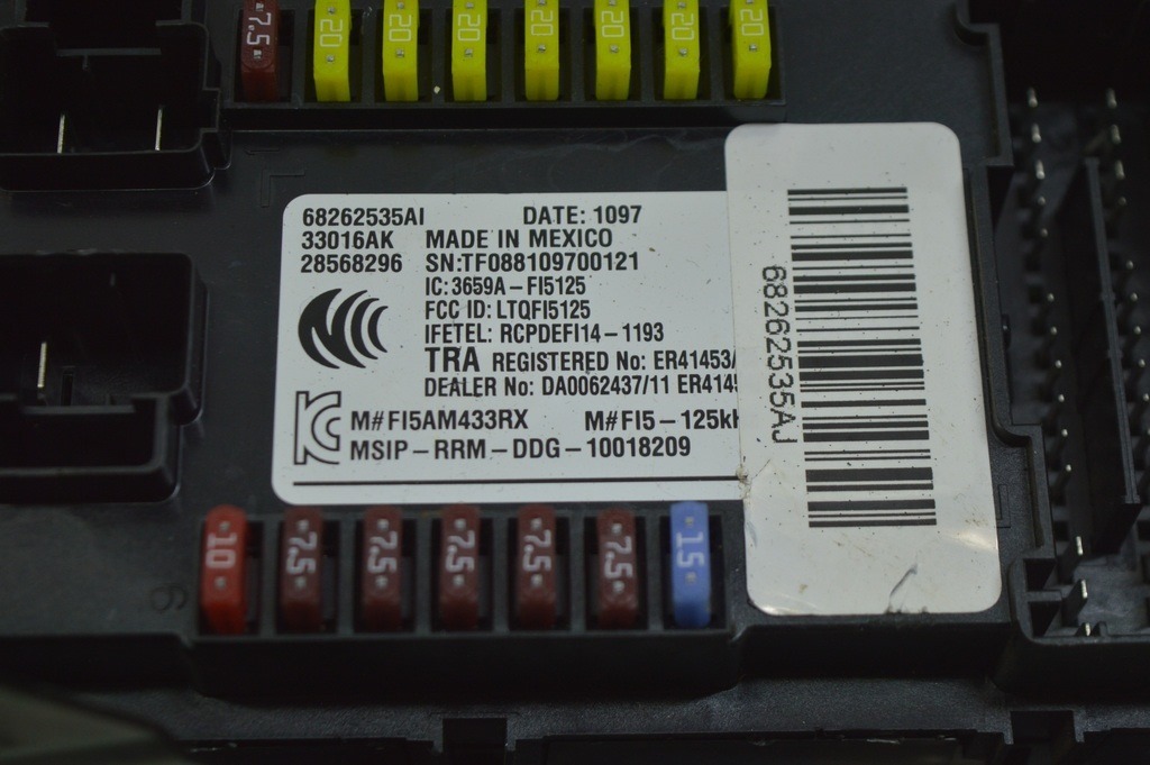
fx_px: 2394
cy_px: 382
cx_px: 575
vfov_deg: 18.2
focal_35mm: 75
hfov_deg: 27.0
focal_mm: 50
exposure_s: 1/80
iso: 400
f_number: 5.6
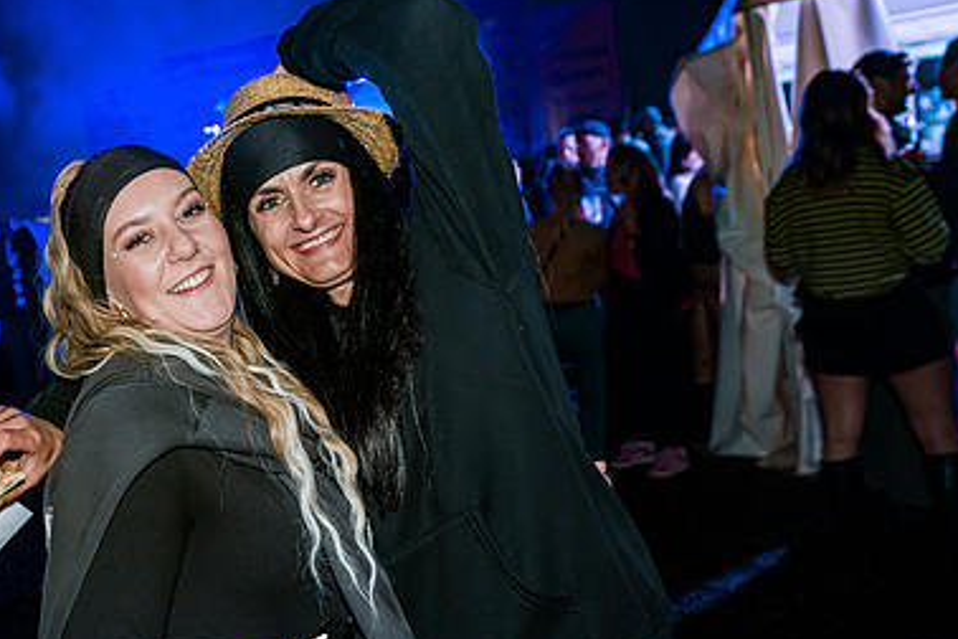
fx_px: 1144
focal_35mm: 43
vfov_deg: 31.2
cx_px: 241
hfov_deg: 44.0
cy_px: 313
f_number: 3.5
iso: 1250
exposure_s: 1/60
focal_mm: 28
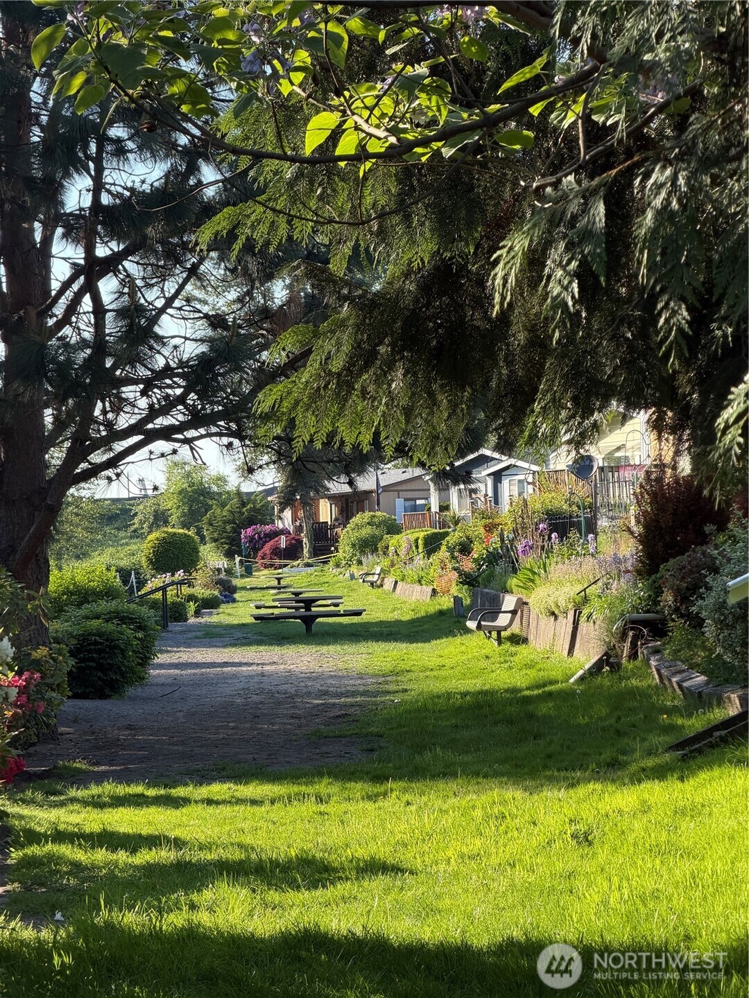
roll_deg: +1.5
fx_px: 2885
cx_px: 374
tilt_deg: +0.5
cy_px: 499
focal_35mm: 100
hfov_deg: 14.8
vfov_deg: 19.6
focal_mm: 16.89
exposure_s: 1/403
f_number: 2.8
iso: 50
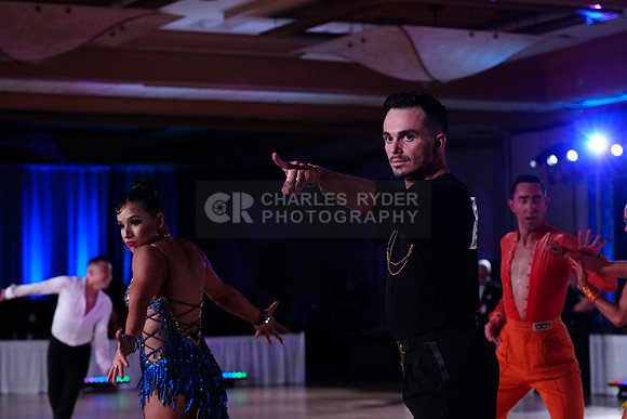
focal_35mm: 105
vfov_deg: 13.0
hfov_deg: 19.5
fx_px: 1829
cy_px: 210
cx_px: 314
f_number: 5.6
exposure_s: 1/500
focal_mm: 105
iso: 4000
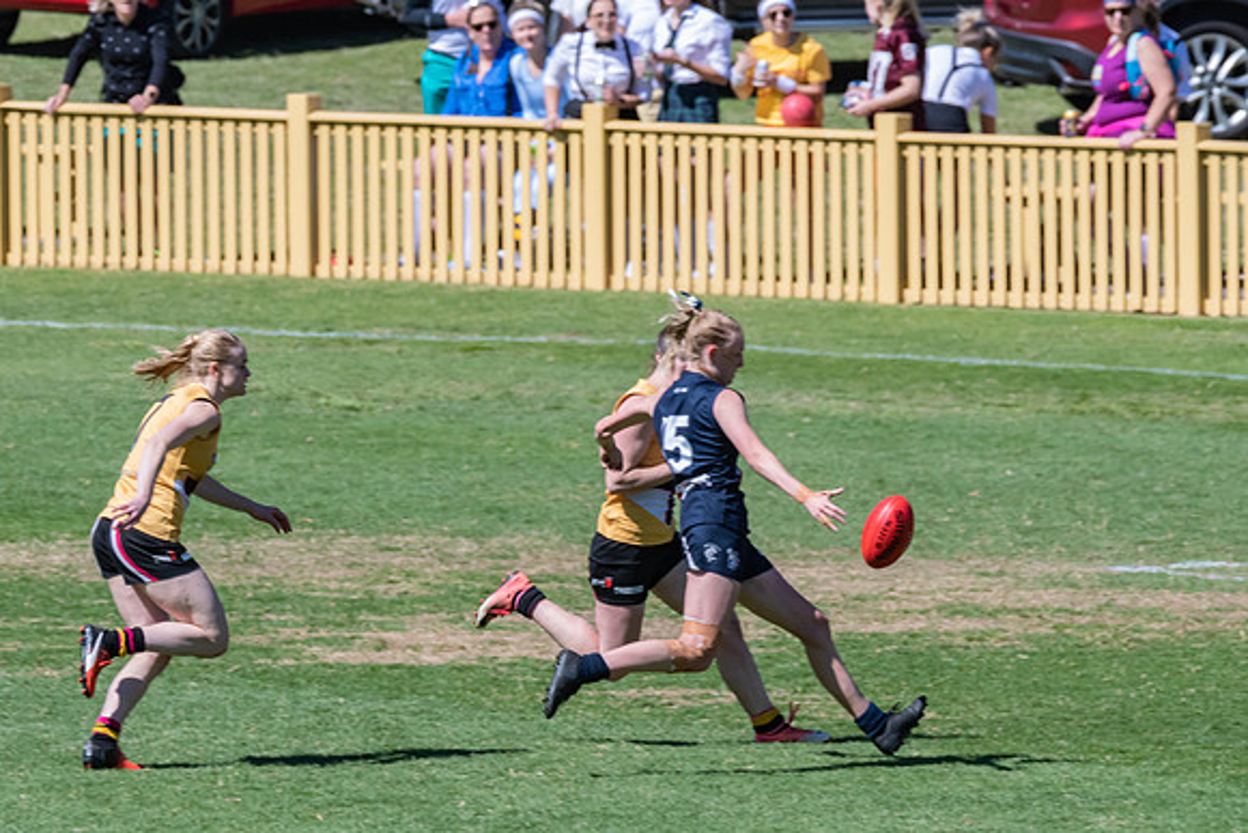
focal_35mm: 758
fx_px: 26276
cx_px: 556
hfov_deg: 2.7
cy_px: 462
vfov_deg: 1.8
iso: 800
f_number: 11
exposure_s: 1/1600
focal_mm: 450
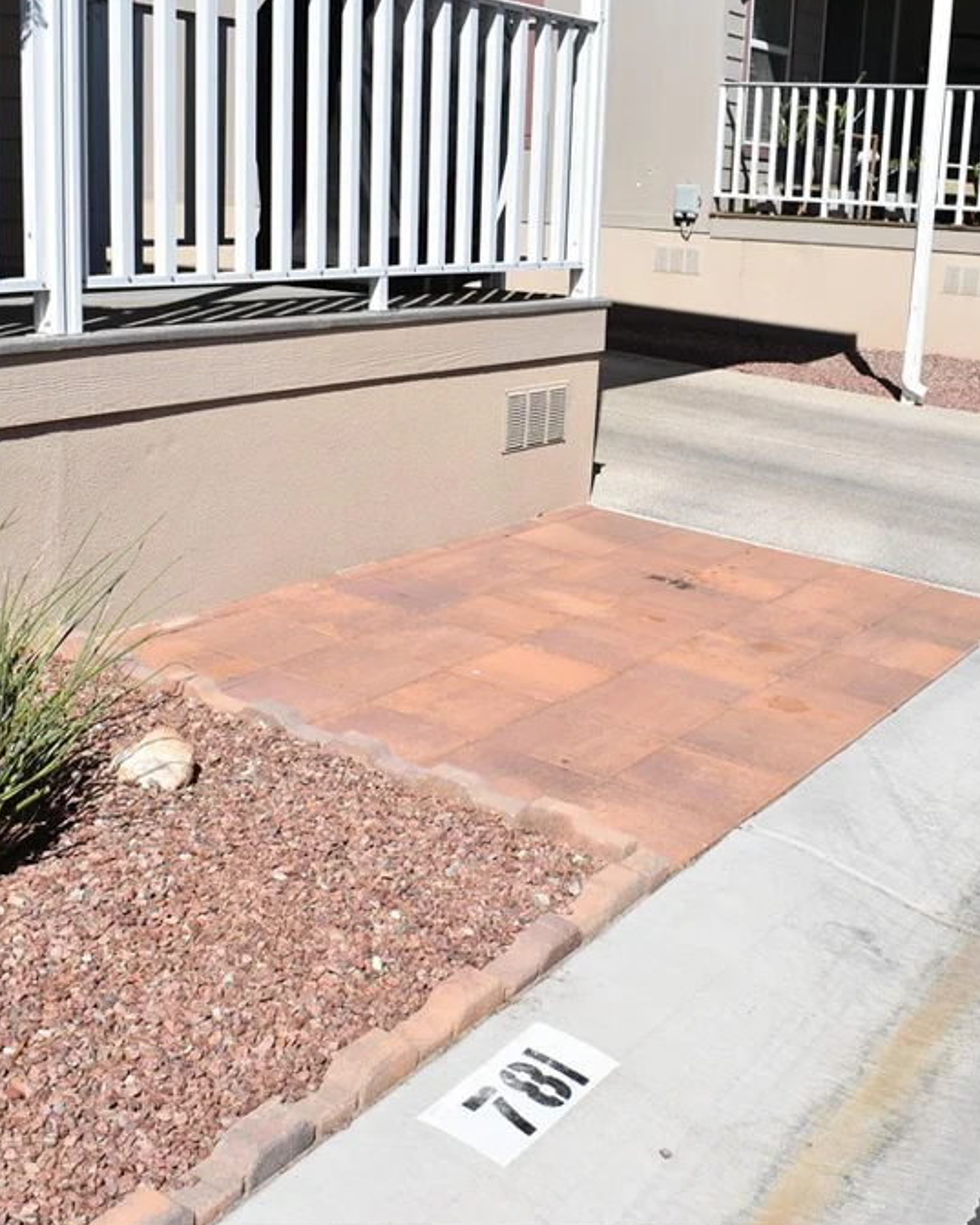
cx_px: 535
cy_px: 604
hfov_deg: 34.9
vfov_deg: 42.9
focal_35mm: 43
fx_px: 1559
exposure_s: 1/400
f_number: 10
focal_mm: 20
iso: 200
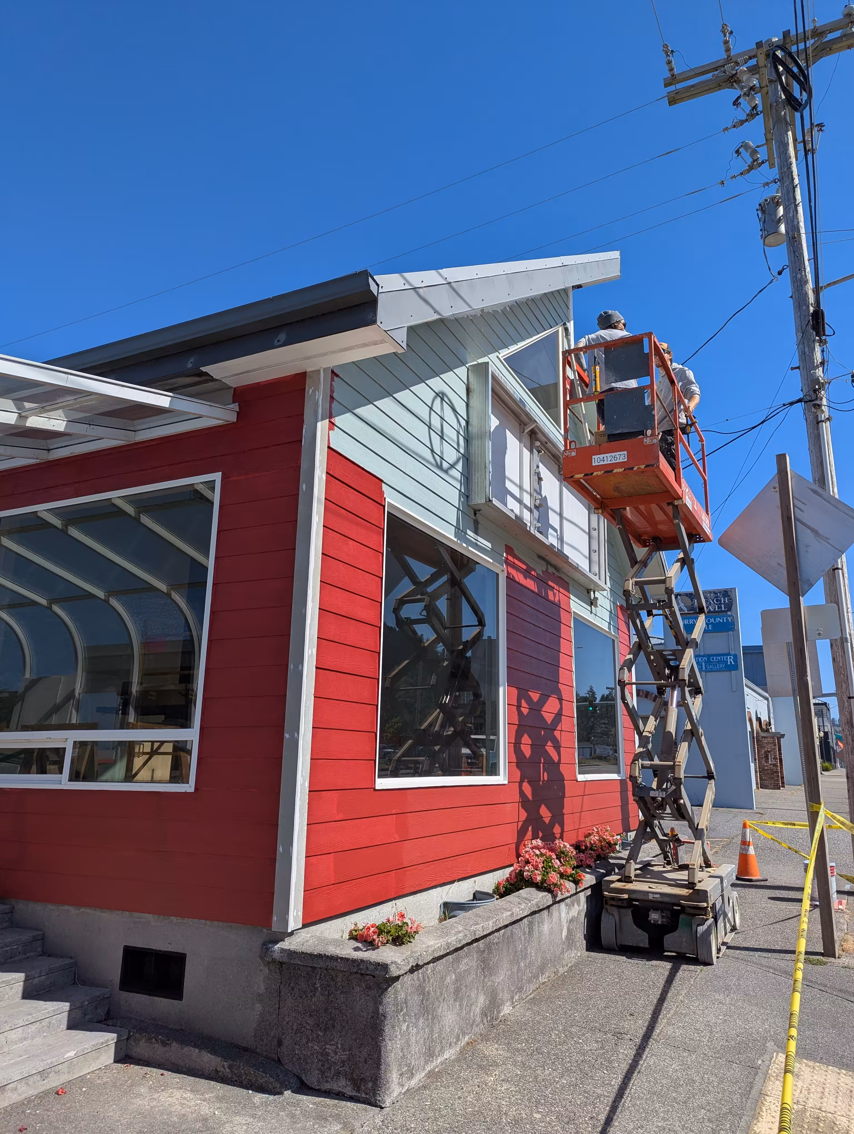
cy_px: 567
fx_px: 787
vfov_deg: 71.5
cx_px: 427
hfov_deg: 56.9
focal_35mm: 24
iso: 37
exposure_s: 1/2695
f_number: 1.85
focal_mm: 6.81
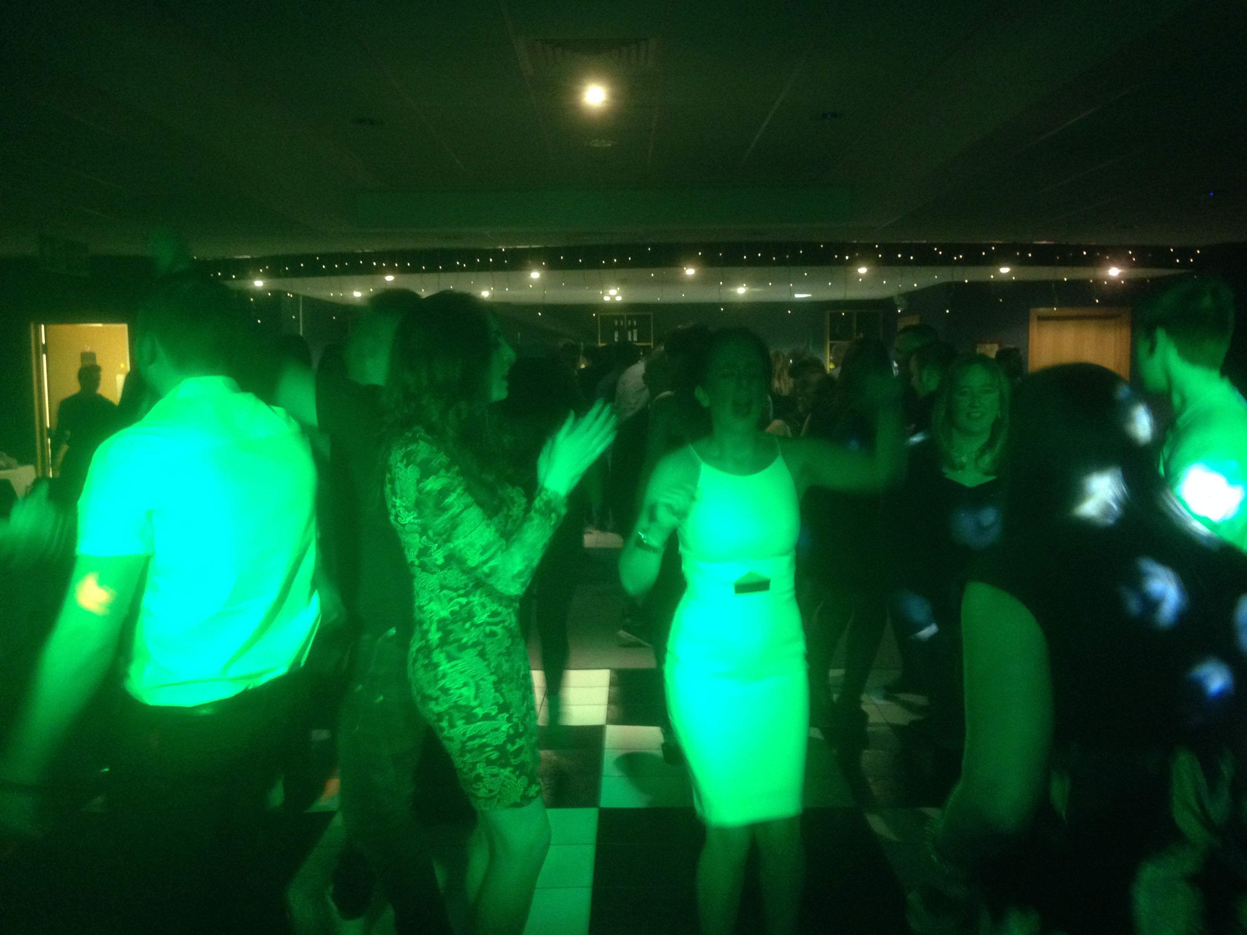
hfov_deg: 55.4
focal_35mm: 33
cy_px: 468
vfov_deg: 42.9
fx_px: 1189
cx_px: 624
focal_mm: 4.12
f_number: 2.4
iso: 400
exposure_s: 1/15
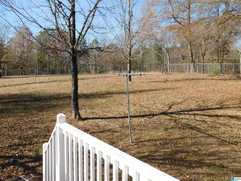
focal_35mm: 36
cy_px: 90
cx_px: 120
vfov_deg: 39.7
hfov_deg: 51.4
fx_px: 251
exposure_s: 1/800
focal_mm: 6.3
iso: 125
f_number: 3.5
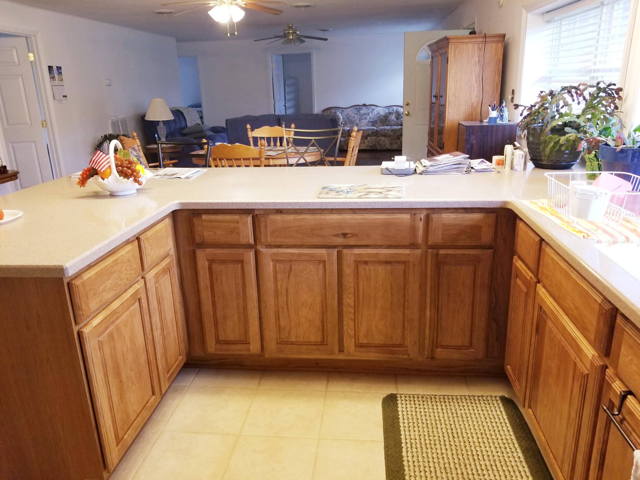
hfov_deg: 67.3
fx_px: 481
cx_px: 320
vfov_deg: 53.1
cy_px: 240
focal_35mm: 26
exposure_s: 1/30
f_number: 1.7
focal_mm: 4.3
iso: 160
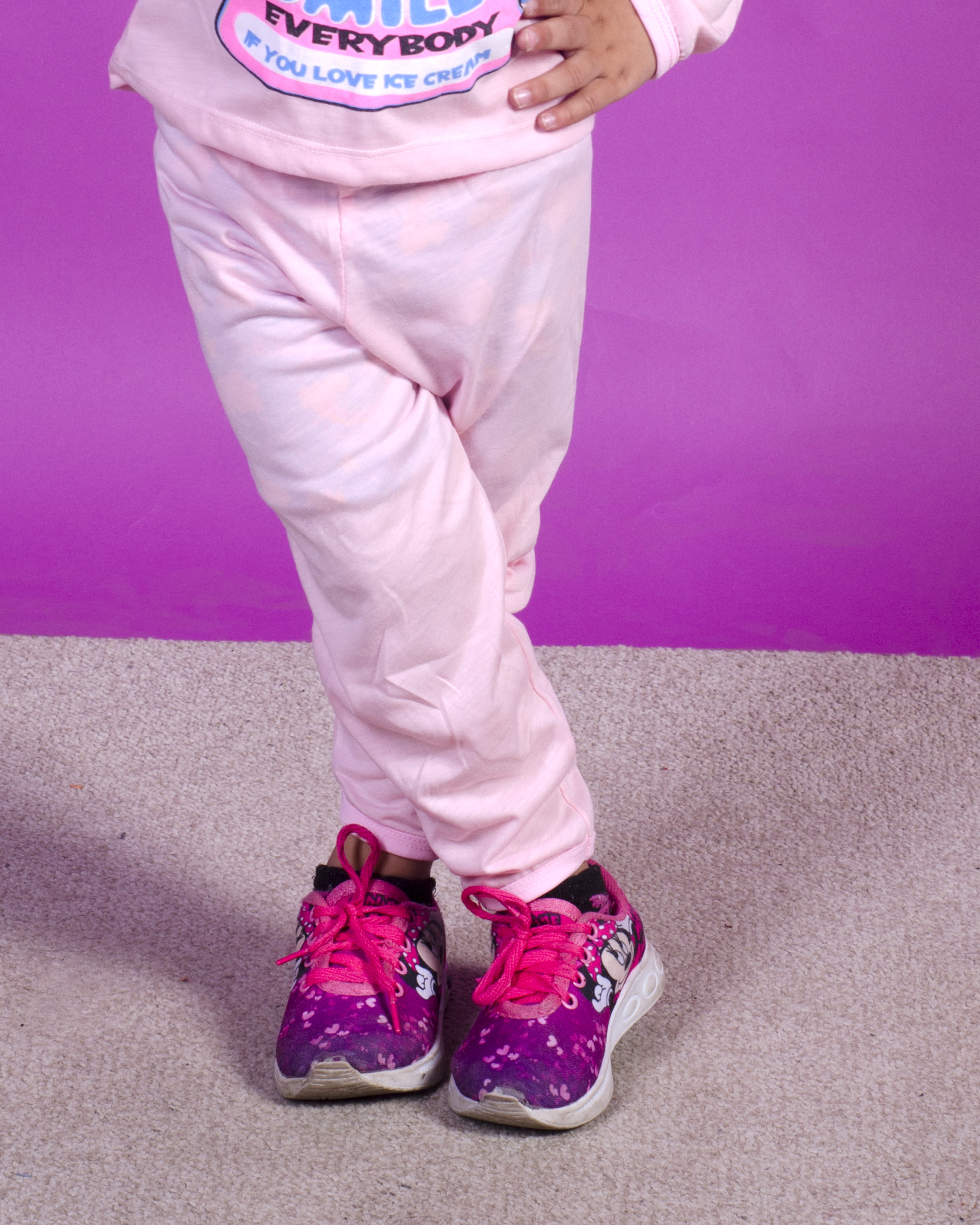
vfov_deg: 14.0
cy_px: 102
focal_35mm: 136
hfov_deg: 11.3
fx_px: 4931
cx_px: 453
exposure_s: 1/125
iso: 100
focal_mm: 50
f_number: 7.1
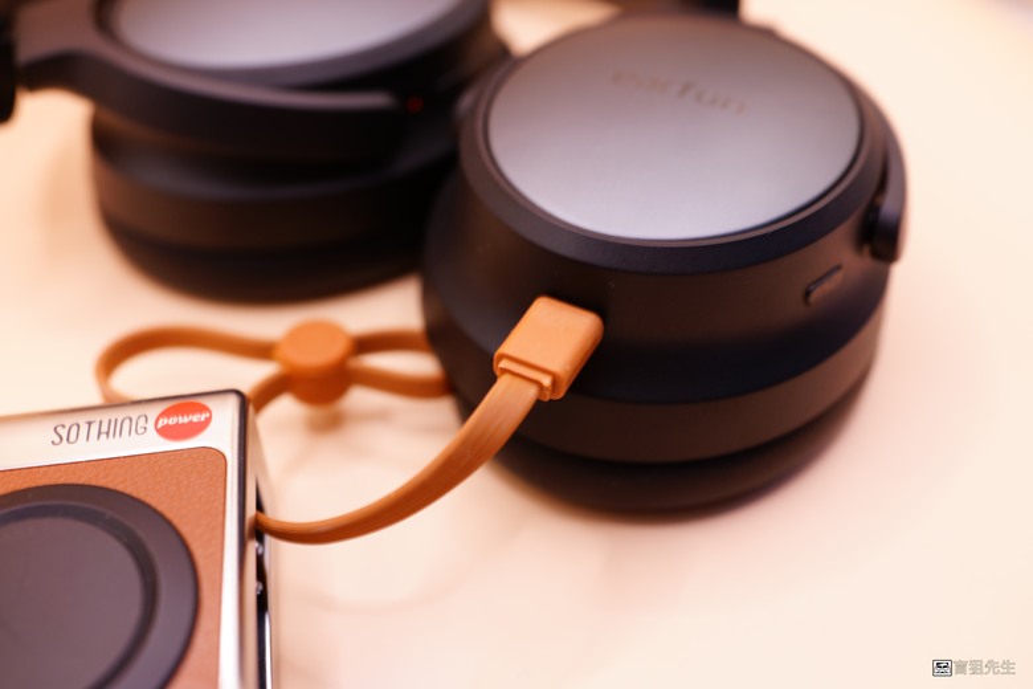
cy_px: 344
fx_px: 1004
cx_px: 516
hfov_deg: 54.4
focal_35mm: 35
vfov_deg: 37.9
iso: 400
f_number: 4
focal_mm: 35
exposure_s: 1/15
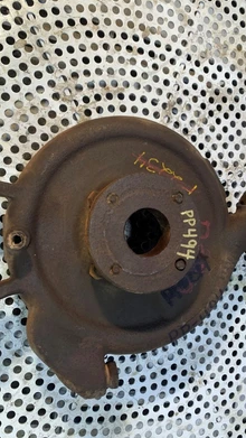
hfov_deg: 40.2
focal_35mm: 29
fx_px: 336
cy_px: 223
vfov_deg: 66.1
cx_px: 132
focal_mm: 4.25
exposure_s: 1/120
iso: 32
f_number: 1.8
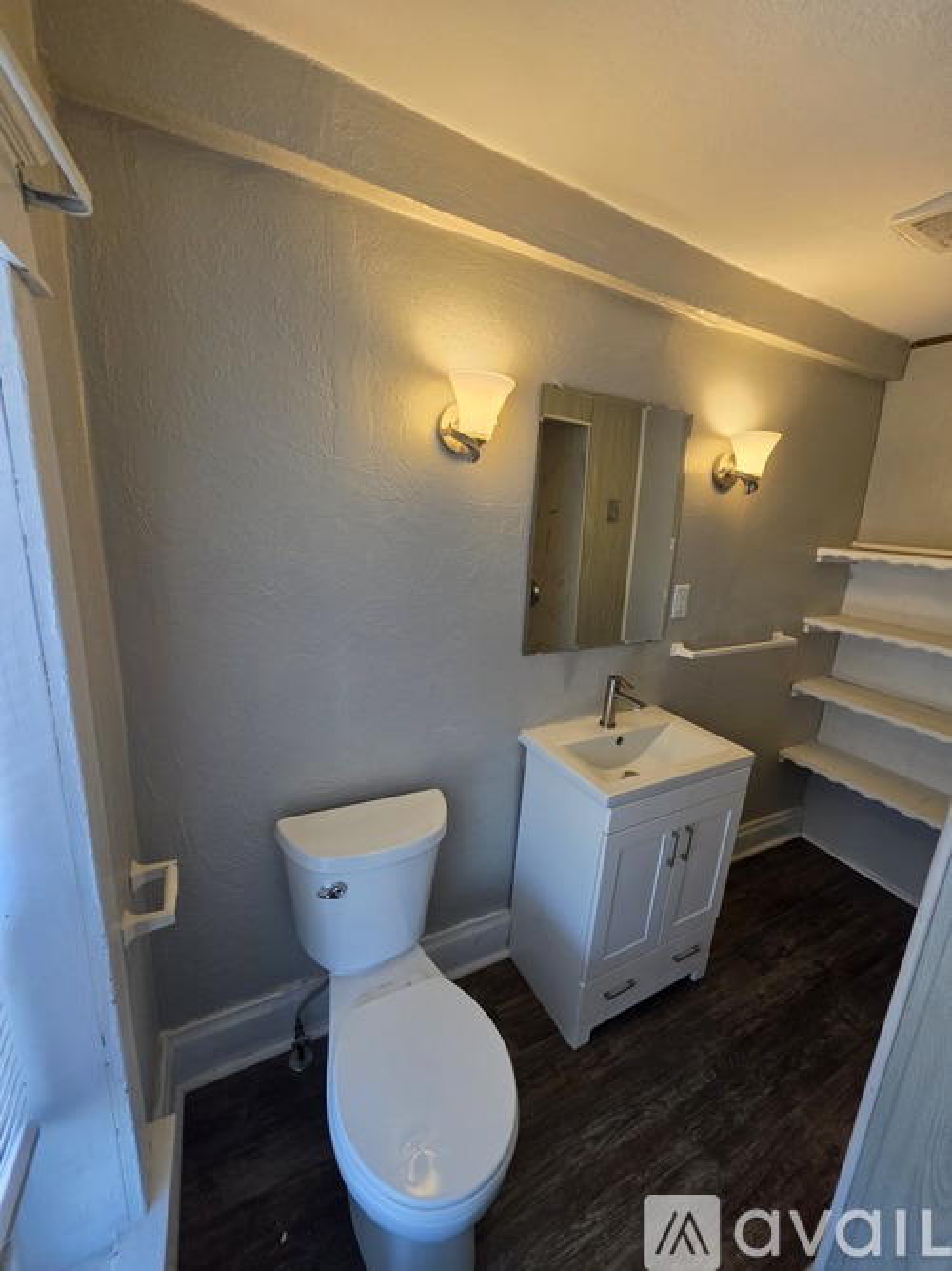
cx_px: 476
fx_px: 477
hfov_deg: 89.9
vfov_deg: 106.2
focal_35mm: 13
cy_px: 636
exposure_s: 1/120
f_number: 1.9
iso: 64
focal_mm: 2.2
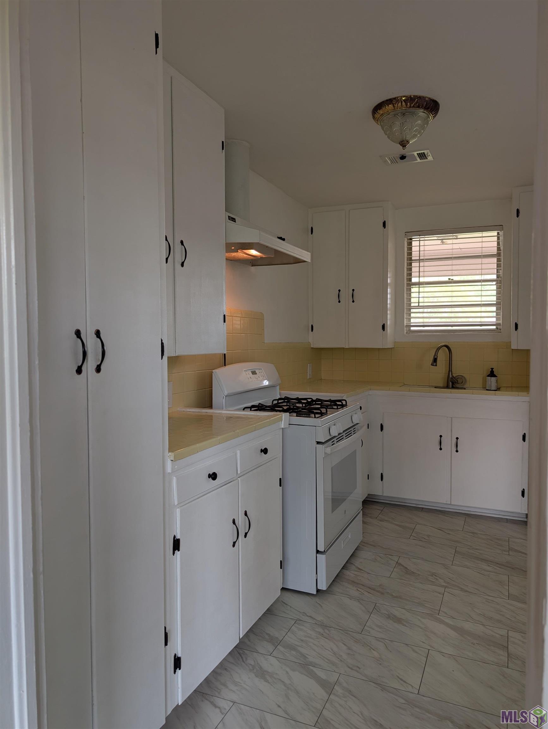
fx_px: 505
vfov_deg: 71.5
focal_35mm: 24
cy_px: 364
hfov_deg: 56.9
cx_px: 274
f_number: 1.68
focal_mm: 6.9
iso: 33
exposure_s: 1/23.8
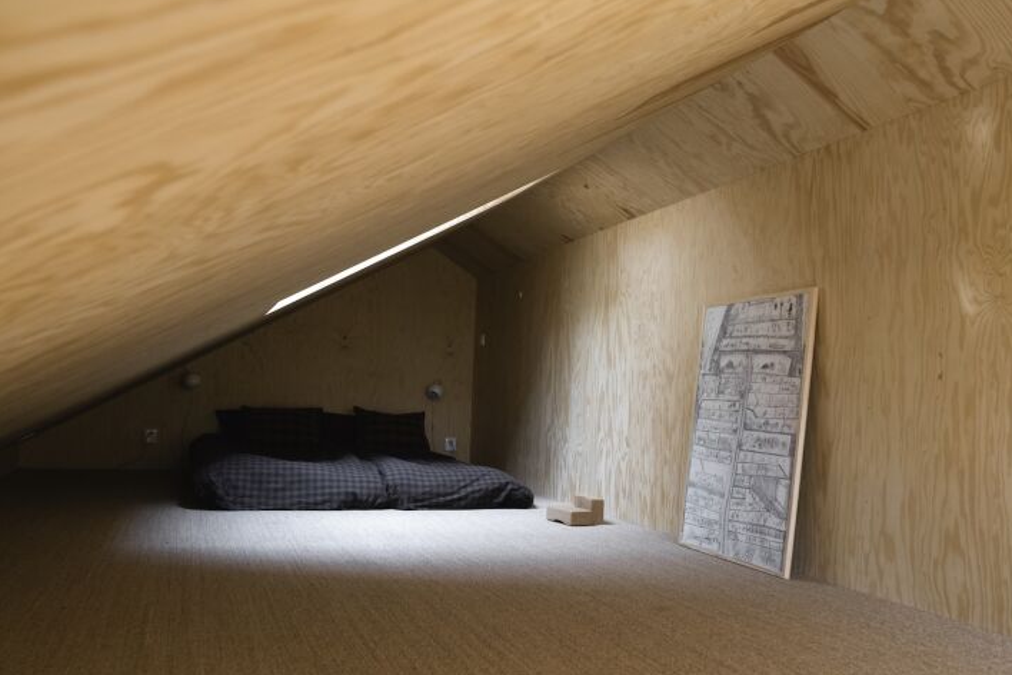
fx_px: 871
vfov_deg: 42.3
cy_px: 342
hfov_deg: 60.3
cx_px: 522
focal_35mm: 31
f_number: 3.6
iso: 800
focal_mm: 20
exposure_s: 1/100
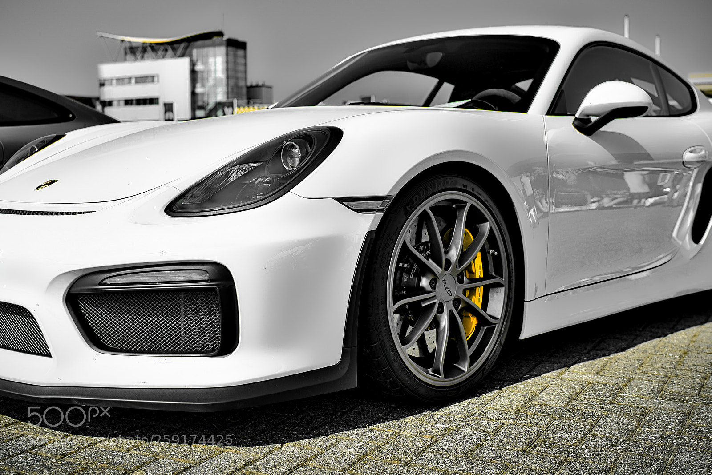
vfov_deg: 37.9
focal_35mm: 35
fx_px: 692
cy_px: 238
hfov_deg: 54.4
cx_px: 356
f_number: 2.8
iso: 100
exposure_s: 1/1000
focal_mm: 35
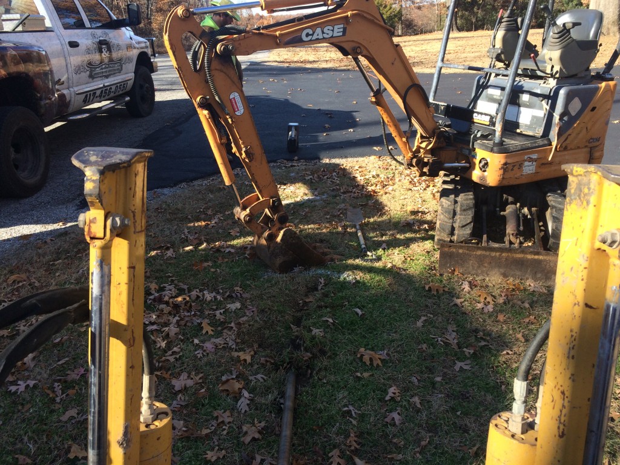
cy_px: 232
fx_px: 519
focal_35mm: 29
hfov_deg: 61.7
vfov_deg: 48.2
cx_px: 310
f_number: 2.2
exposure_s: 1/604
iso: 32
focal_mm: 4.15
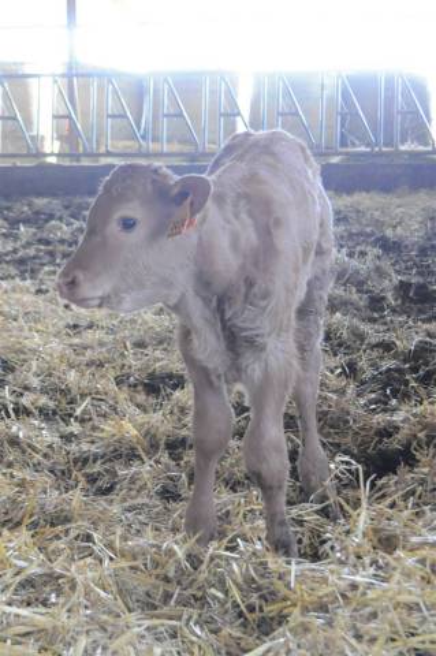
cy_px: 328
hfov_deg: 30.8
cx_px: 218
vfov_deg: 45.0
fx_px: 792
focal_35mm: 44
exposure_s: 1/25
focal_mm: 29
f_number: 4.5
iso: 1600
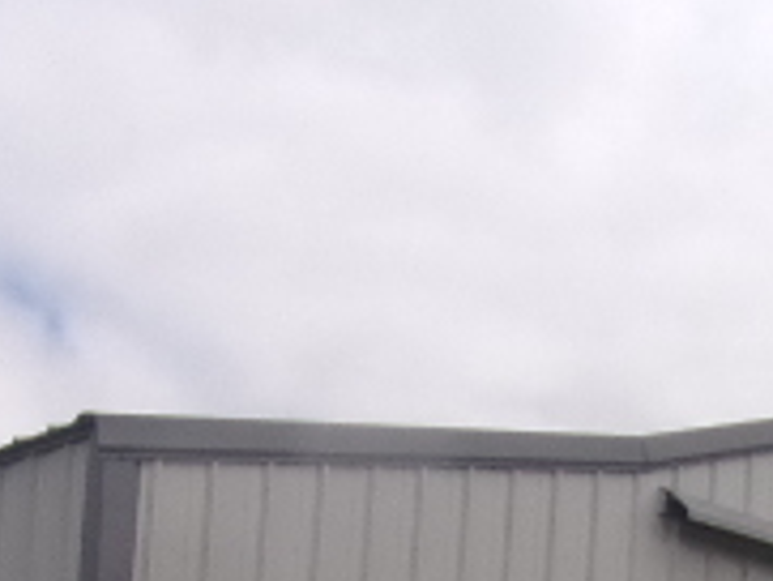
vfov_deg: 16.2
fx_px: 1899
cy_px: 820
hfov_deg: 23.0
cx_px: 431
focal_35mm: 85
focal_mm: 4.3
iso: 80
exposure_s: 1/170
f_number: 10.8
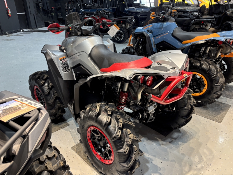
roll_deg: +0.7
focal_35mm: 26
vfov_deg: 53.1
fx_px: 175
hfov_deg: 67.3
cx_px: 116
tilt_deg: -24.8
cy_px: 88
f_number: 1.6
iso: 125
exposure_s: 1/60
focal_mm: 5.96
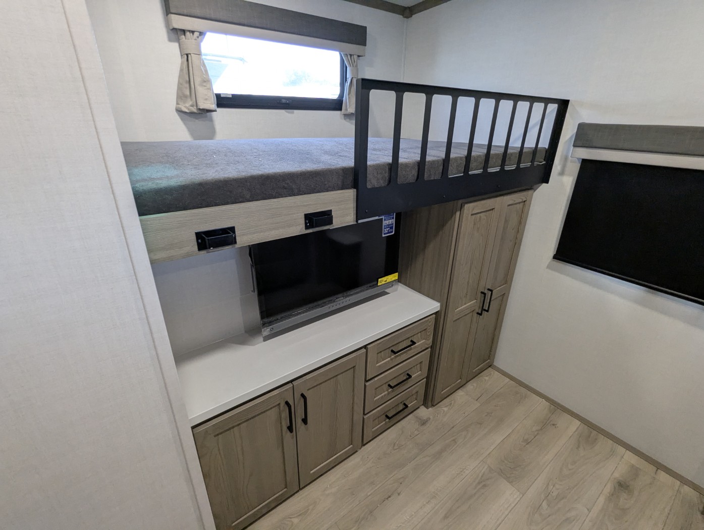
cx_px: 352
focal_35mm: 16
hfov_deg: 94.4
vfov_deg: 78.2
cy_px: 265
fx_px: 326
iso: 353
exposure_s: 1/76.3
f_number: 2.2
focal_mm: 2.35
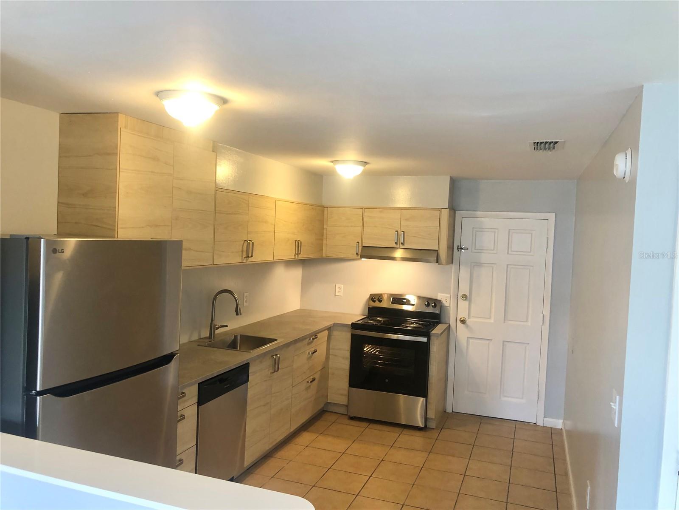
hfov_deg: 63.4
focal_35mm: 28
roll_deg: -2.1
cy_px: 255
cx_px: 340
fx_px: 549
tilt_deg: -2.5
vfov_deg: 49.7
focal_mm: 3.99
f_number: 1.8
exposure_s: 1/17
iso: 40
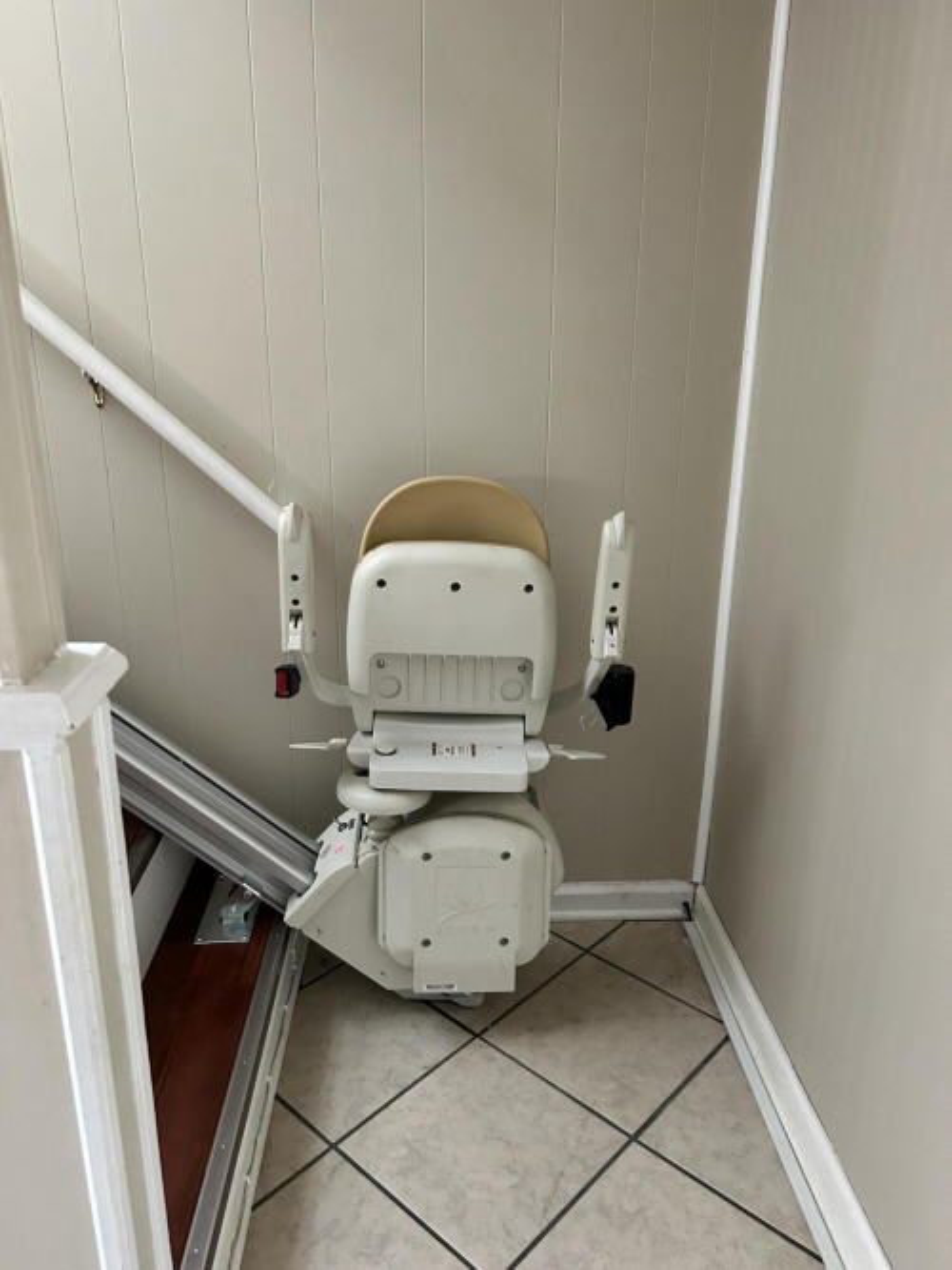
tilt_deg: -20.0
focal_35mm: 26
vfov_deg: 67.3
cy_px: 635
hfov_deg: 53.0
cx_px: 476
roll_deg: -0.6
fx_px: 954
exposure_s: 1/40
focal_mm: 5.7
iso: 400
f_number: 1.5
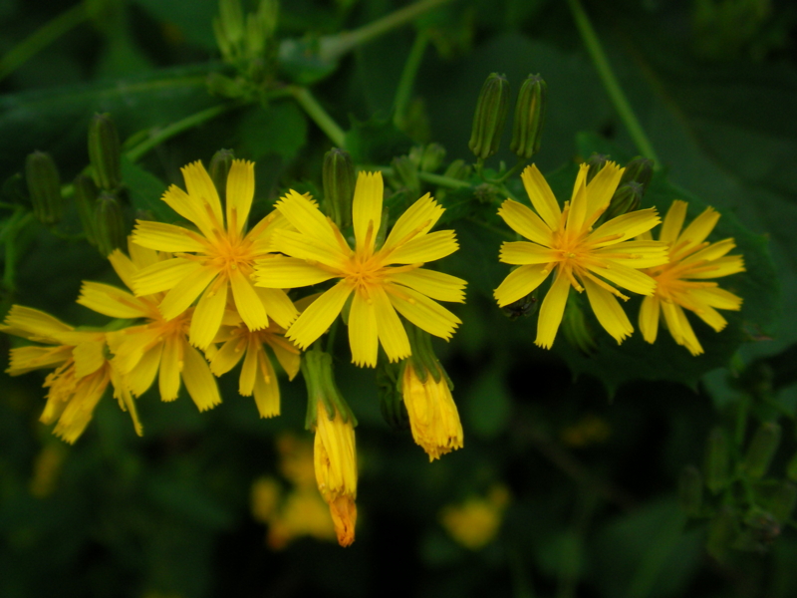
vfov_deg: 29.1
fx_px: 1151
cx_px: 398
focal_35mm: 50
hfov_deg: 38.2
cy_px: 299
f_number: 3.5
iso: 50
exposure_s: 1/157
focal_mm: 7.6
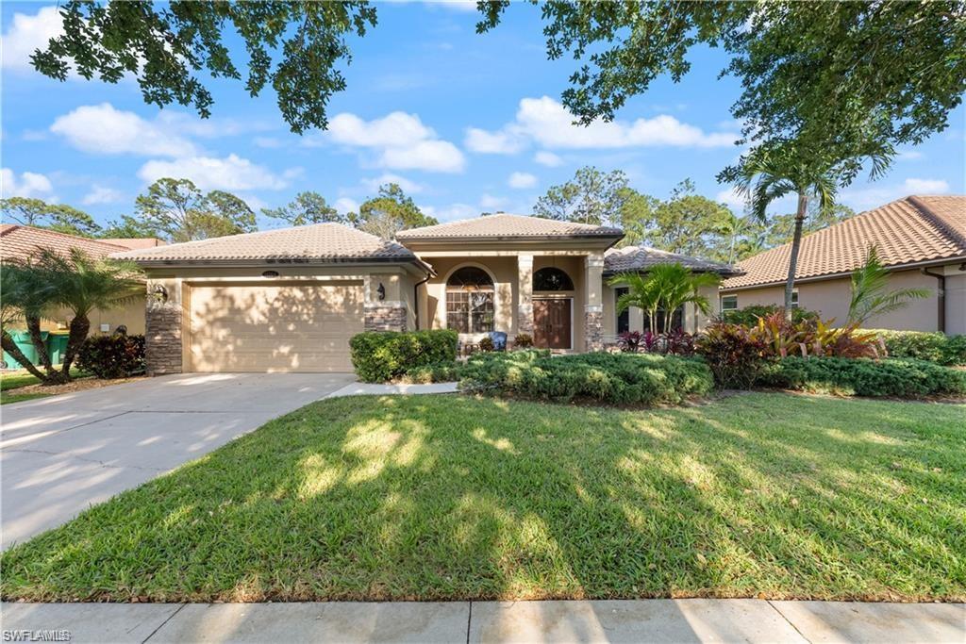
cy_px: 322
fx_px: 322
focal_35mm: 12
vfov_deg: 90.0
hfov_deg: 112.6
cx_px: 483
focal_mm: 12
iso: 200
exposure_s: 1/13
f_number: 9
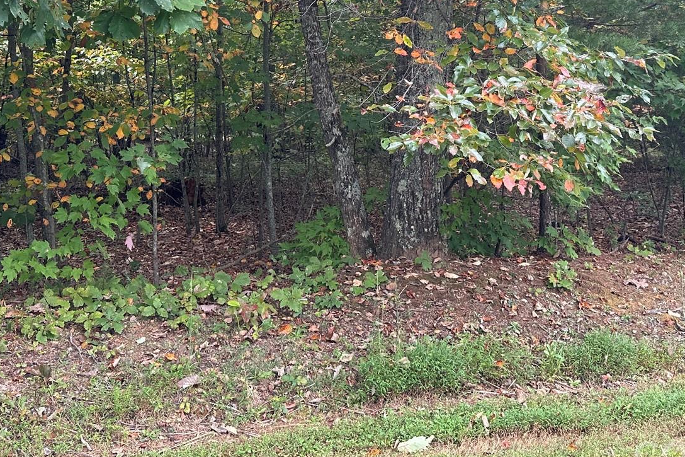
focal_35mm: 47
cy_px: 26
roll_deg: +3.4
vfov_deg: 27.4
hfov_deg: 41.9
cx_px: 346
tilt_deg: +0.1
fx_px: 894
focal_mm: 6.86
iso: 80
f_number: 1.78
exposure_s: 1/366
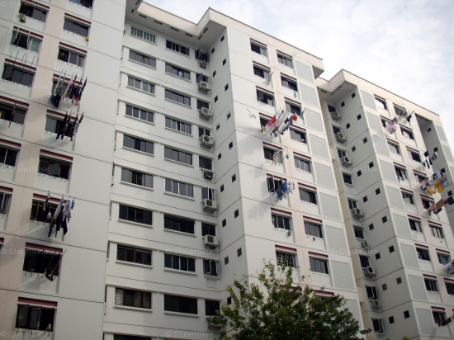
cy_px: 170
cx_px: 227
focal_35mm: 37
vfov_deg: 38.6
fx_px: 485
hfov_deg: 50.2
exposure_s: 1/250
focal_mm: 6.2
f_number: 5.6
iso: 80
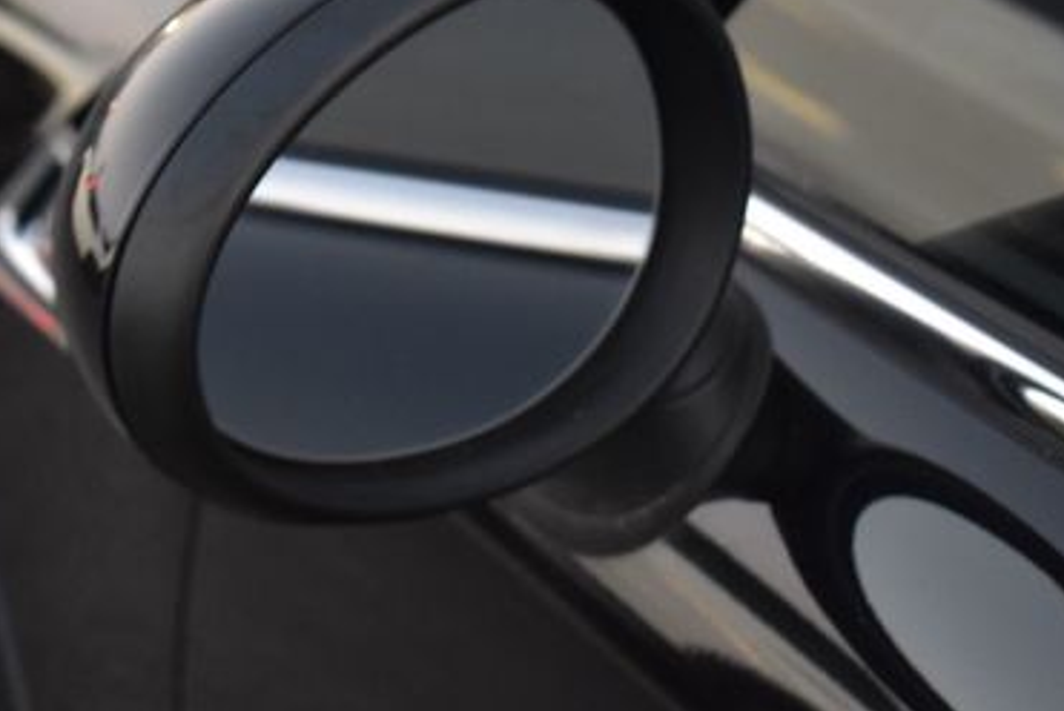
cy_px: 272
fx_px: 3668
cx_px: 528
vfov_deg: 11.1
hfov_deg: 16.5
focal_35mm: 124
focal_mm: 48
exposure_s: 1/8
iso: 1600
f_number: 5.3
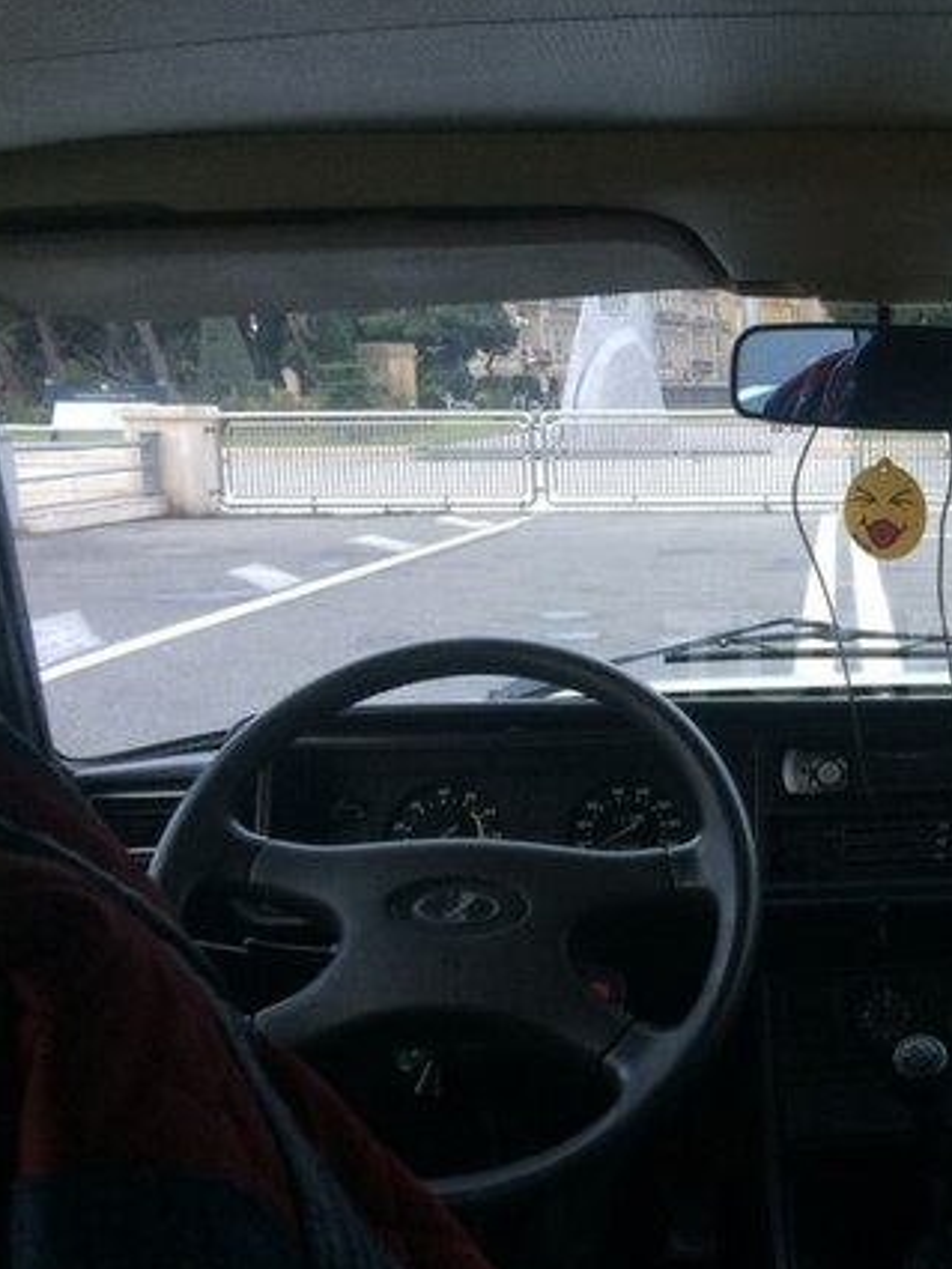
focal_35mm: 45
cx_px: 970
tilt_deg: -12.2
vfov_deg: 42.1
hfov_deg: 29.8
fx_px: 1649
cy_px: 655
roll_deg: +0.6
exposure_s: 1/33
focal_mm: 4.15
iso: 100
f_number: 2.2
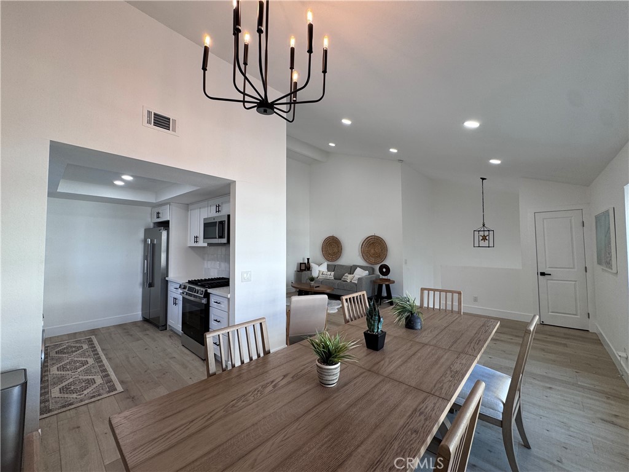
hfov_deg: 102.1
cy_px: 236
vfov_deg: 85.7
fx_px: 254
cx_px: 314
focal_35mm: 14
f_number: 2.2
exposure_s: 1/120
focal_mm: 2.22
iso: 50
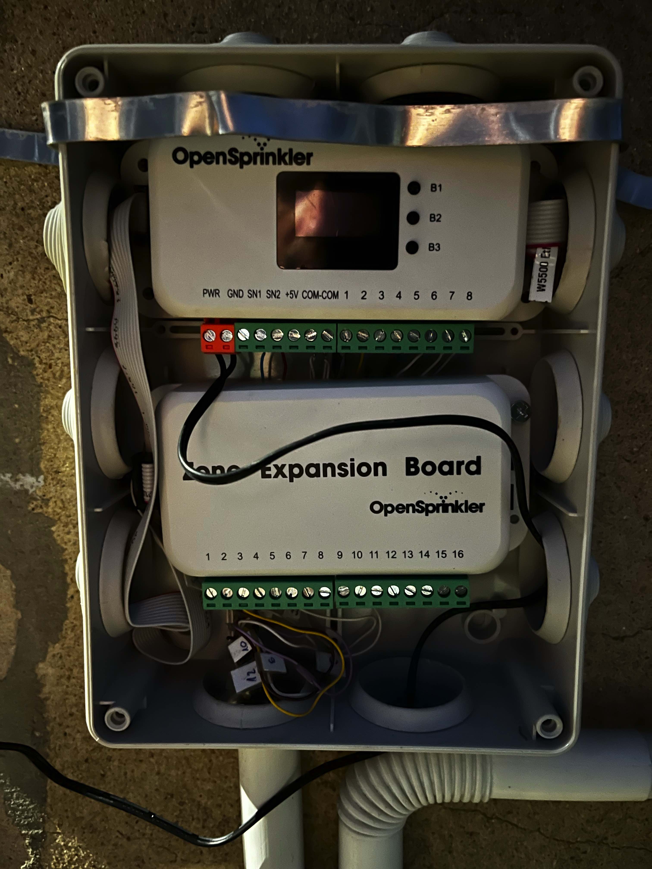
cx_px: 326
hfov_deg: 53.1
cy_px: 434
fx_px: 653
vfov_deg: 67.3
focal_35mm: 26
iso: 1250
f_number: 1.6
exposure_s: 1/9
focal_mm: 5.1
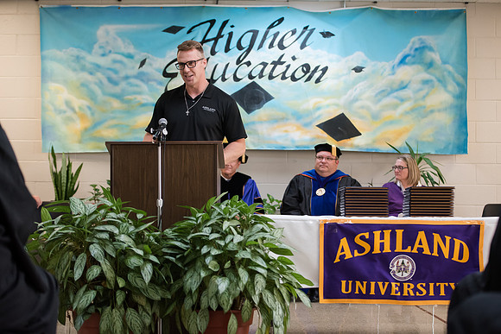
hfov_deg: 28.8
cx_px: 250
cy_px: 167
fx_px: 974
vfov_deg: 19.5
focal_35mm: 70
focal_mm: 70
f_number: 3.5
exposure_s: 1/200
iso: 3200
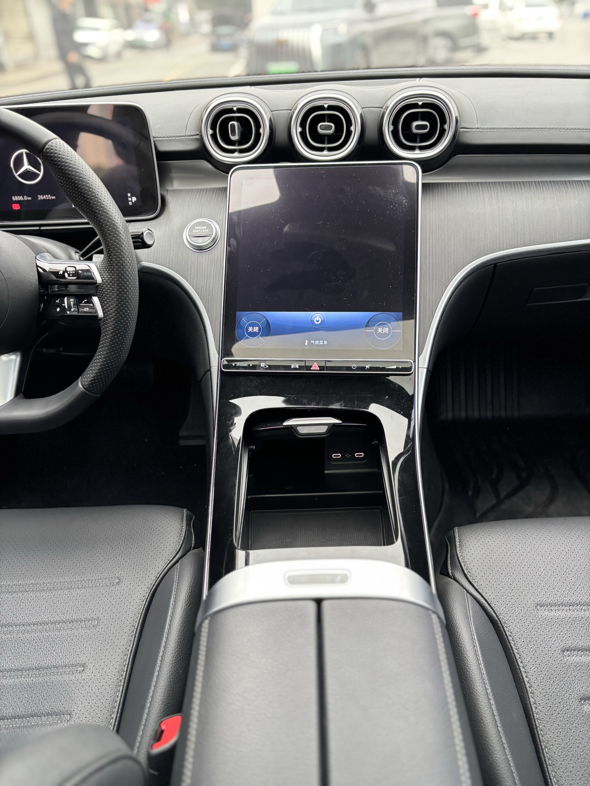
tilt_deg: -30.7
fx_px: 591
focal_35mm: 26
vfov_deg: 67.3
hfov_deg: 53.1
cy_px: 393
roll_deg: +2.5
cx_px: 295
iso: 250
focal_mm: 5.96
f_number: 1.6
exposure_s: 1/60
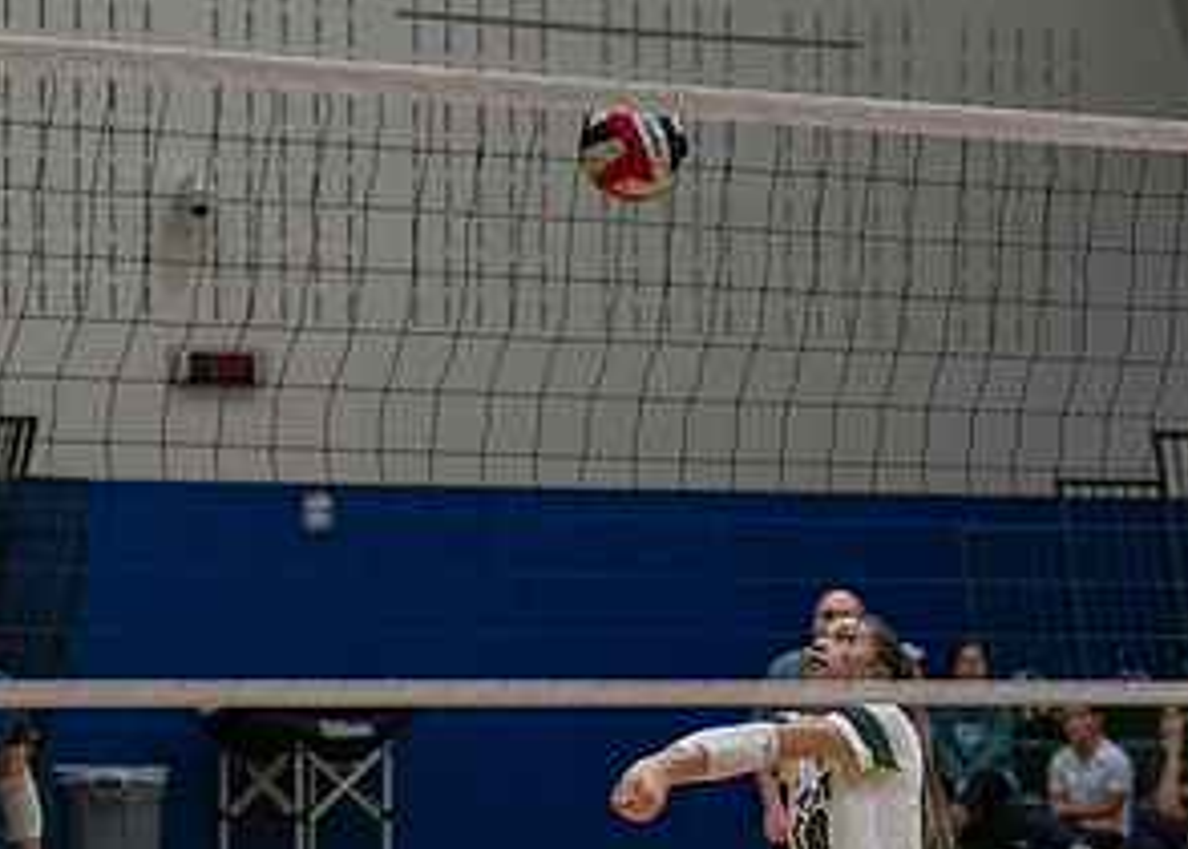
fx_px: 6039
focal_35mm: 179
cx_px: 772
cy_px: 711
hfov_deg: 11.2
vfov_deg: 8.0
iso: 2500
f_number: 2.8
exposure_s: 1/1000
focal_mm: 70
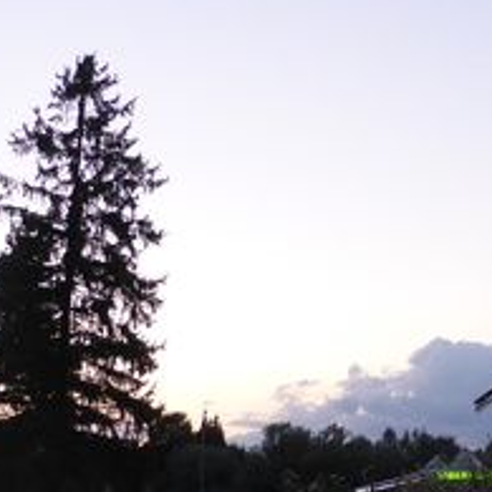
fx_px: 1270
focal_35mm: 79
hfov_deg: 21.0
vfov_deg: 21.9
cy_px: 250
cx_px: 516
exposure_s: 1/60
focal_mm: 4.3
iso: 320
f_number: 3.3
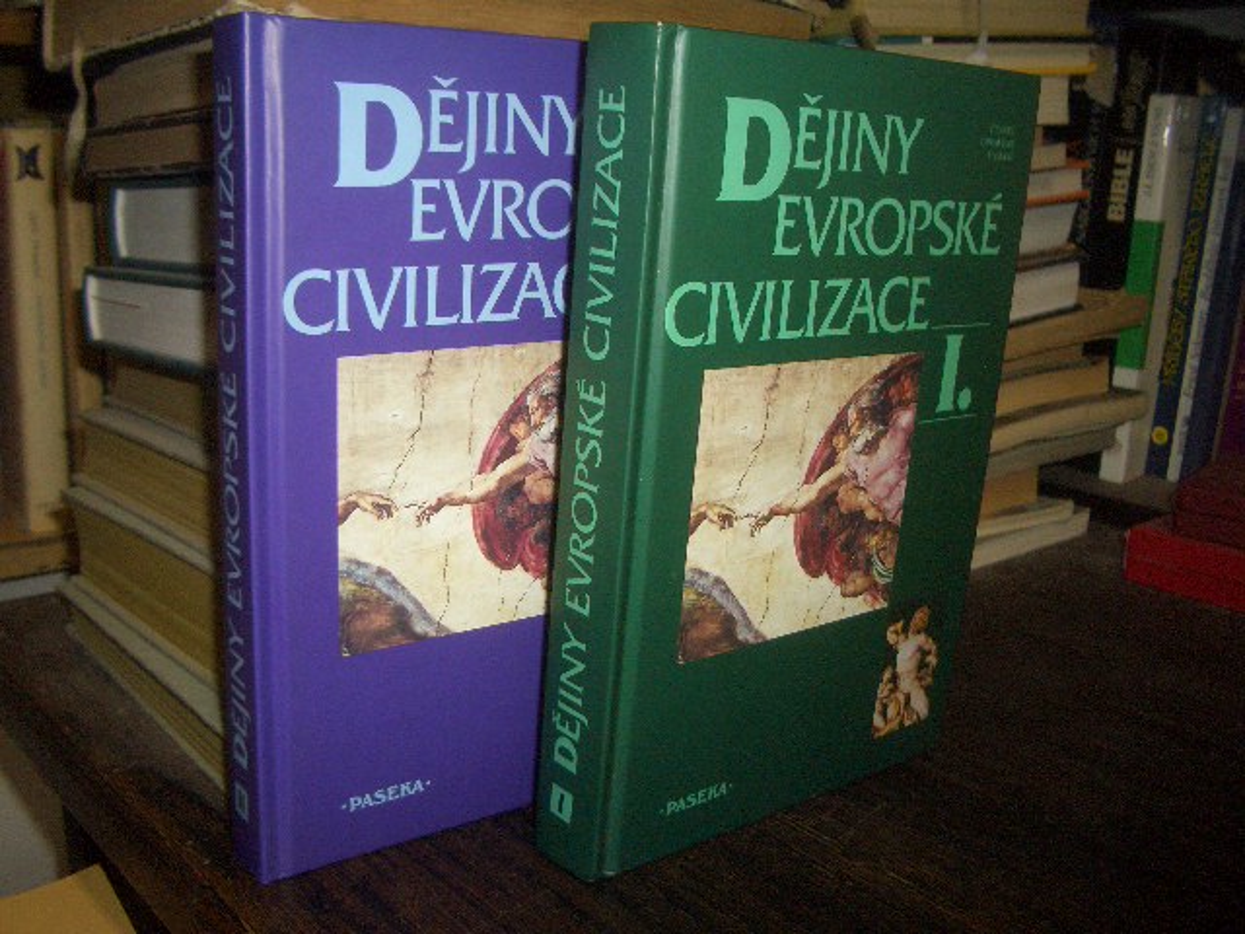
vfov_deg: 40.7
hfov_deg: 52.6
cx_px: 622
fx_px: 1259
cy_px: 467
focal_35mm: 35
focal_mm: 5.8
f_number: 2.6
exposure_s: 1/60
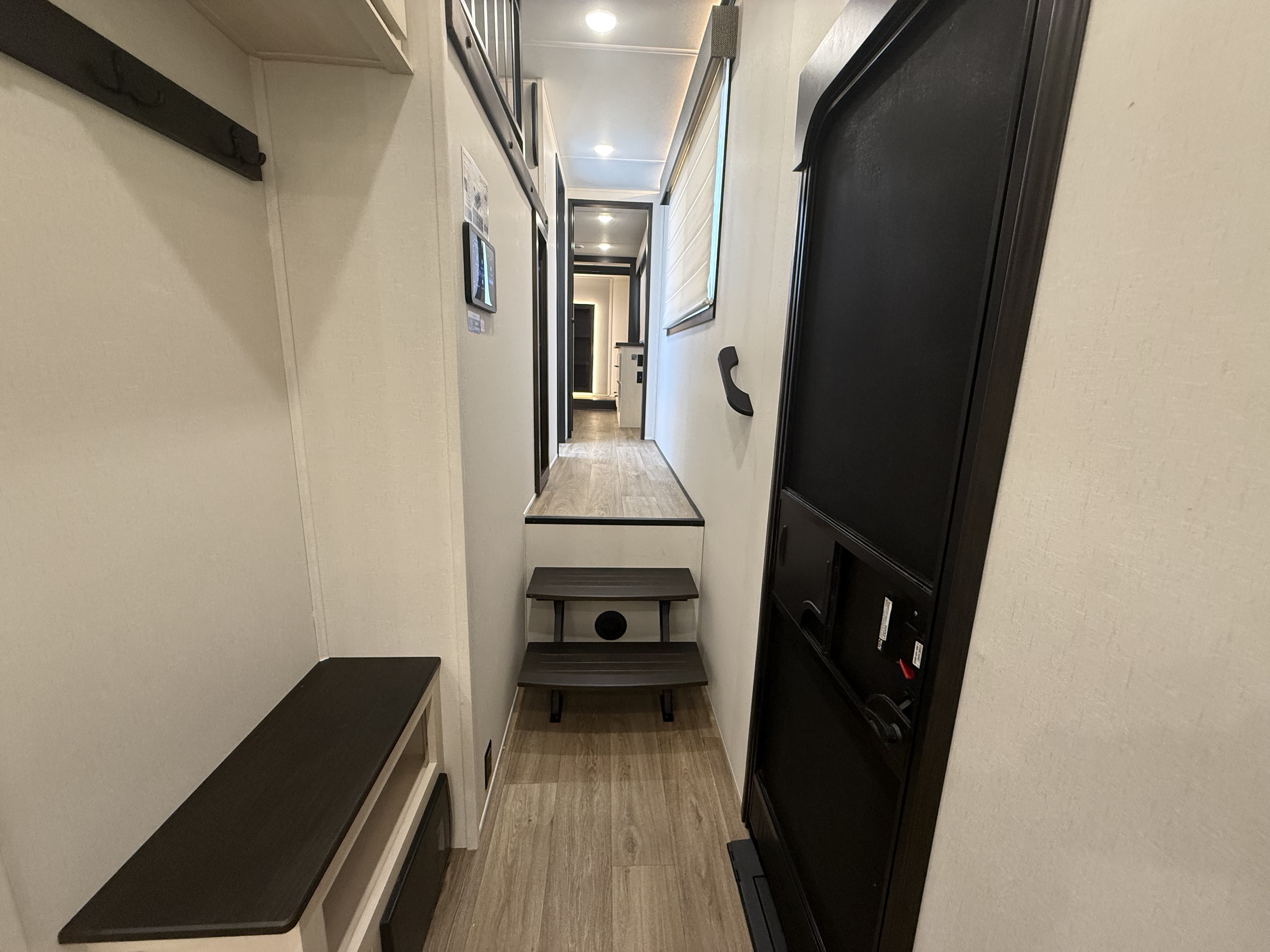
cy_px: 476
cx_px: 635
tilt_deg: -11.4
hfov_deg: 102.1
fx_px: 514
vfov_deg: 85.7
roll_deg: -0.3
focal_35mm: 14
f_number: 2.2
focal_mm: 2.22
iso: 320
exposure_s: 1/82
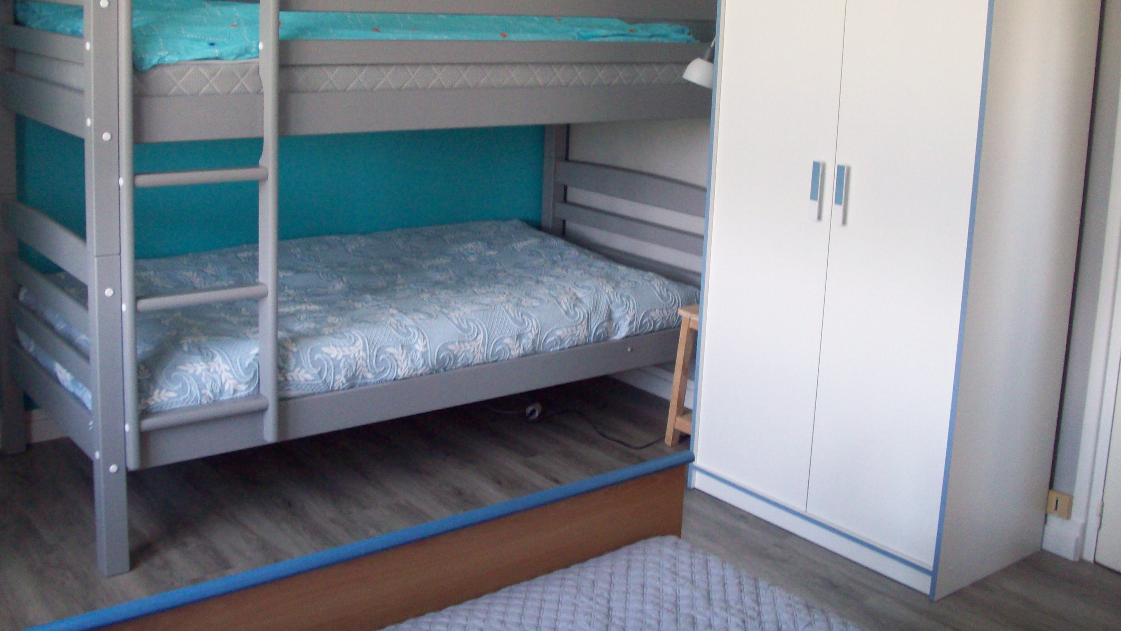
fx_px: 1219
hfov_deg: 49.4
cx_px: 552
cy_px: 209
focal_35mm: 41
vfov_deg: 28.8
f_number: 2.8
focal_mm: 6.2
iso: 160
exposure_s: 1/35.1
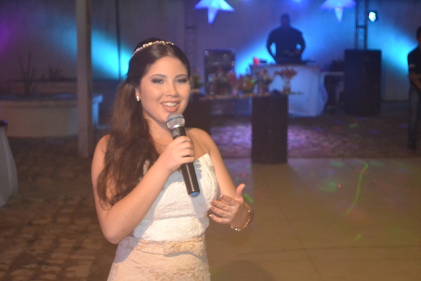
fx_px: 965
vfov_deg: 16.6
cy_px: 140
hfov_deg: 24.6
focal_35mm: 82
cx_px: 210
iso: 3200
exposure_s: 1/60
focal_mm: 55
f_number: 5.6
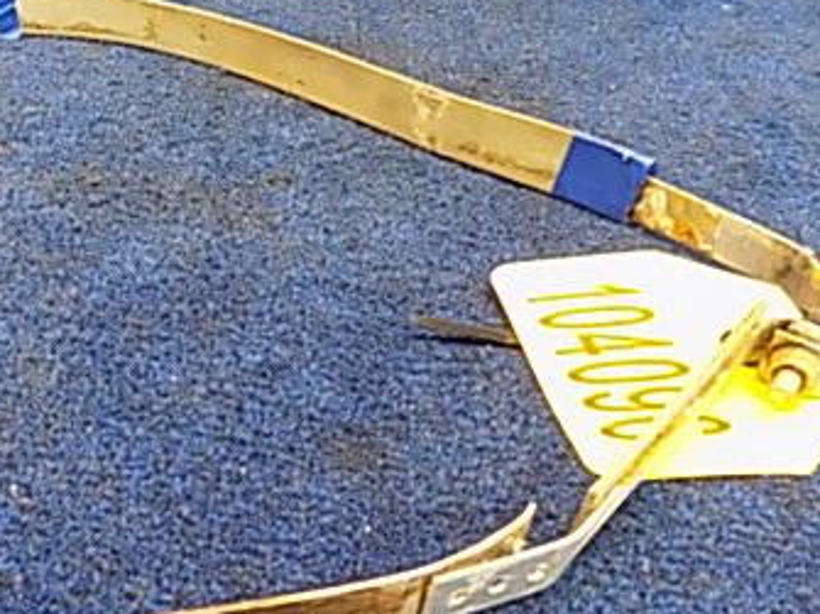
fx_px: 1042
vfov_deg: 32.9
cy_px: 318
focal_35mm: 44
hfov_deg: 40.2
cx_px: 105
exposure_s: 1/15
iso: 400
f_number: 3.1
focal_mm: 4
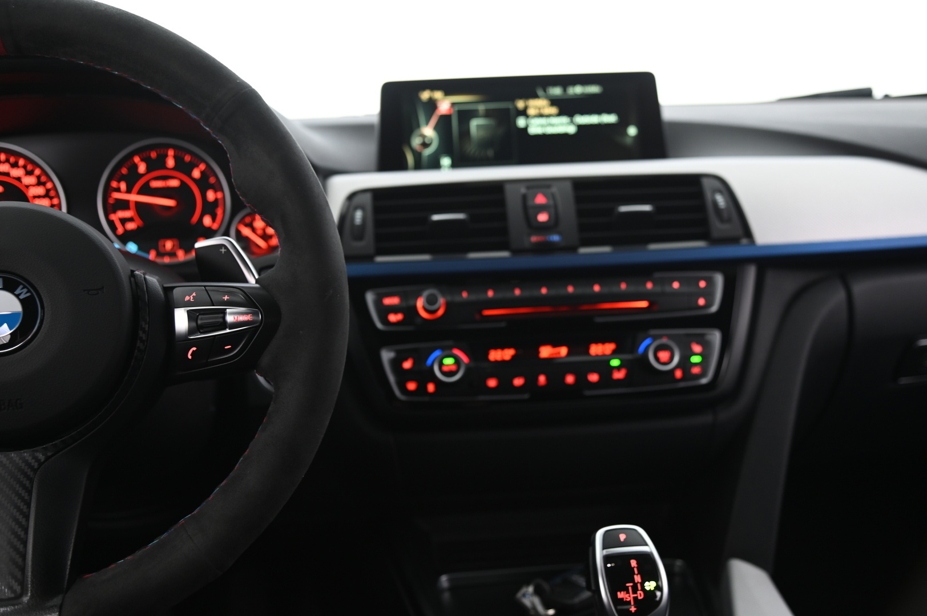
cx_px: 464
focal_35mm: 44
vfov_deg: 30.5
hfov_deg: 44.5
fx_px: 1132
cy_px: 308
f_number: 4
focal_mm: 44
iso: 1000
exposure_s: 1/8
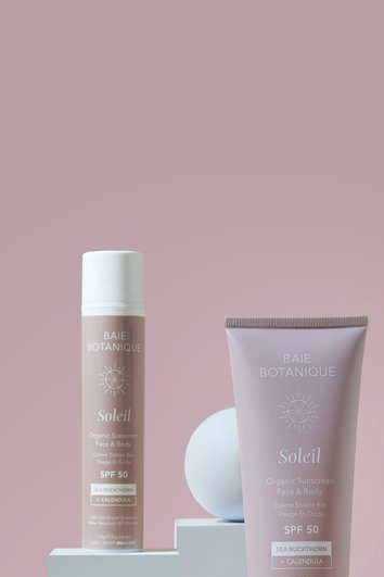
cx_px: 201
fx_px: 1808
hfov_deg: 12.1
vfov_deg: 18.1
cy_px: 323
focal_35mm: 113
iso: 200
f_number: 5.6
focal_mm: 50
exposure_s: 1/150
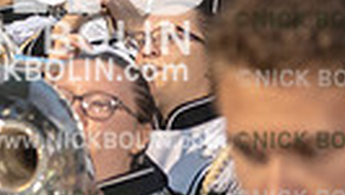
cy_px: -40
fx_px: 2728
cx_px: 26
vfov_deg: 4.1
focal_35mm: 298
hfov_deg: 7.2
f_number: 3.2
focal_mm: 65
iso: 3200
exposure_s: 1/100
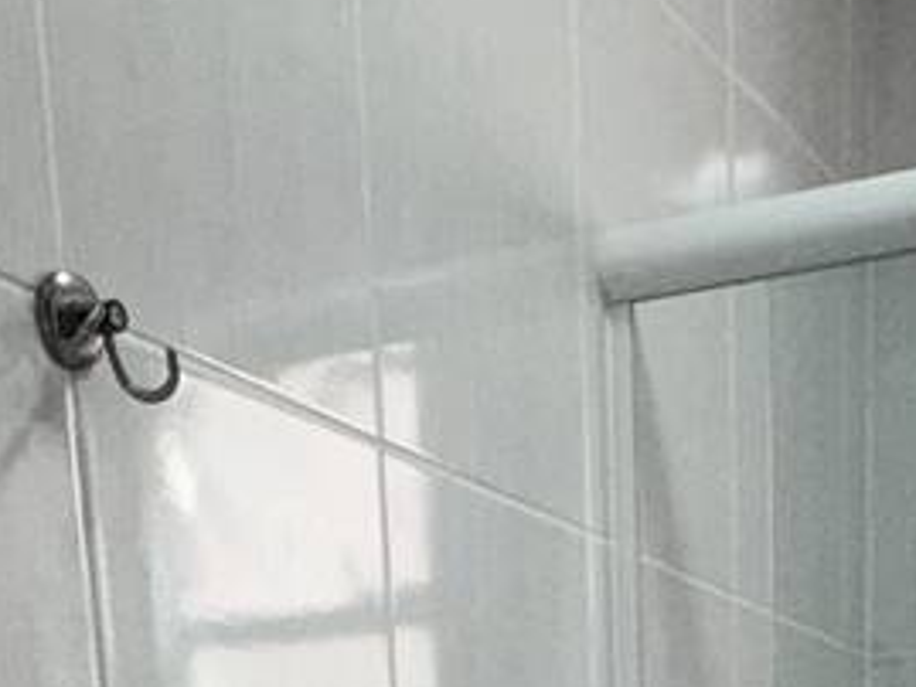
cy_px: 1510
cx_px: 688
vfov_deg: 14.7
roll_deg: +1.3
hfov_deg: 25.7
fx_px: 1986
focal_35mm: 75
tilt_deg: -14.6
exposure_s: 1/120
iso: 125
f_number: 2.2
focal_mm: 2.22
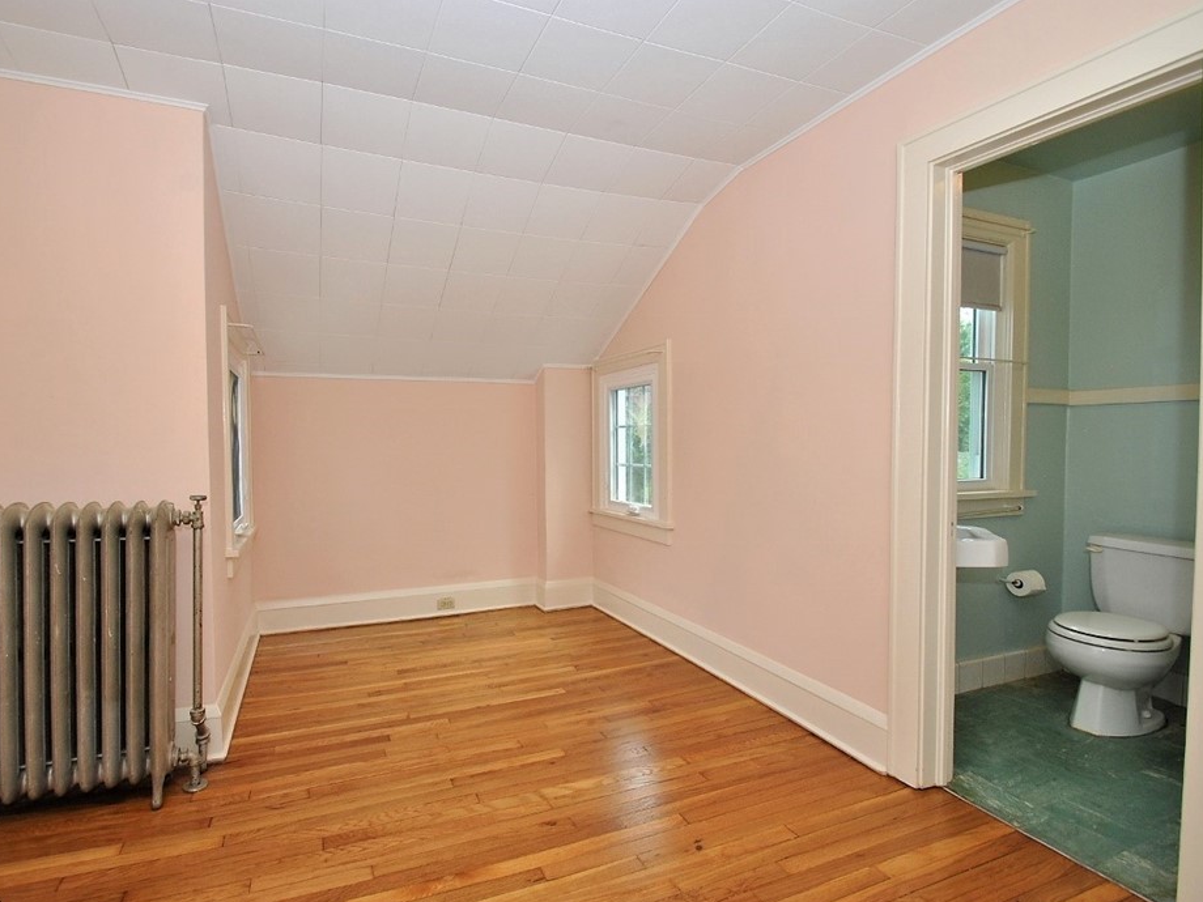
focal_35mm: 17
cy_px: 450
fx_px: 591
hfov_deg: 91.0
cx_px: 576
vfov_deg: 74.7
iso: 400
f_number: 11
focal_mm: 10
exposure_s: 1/60
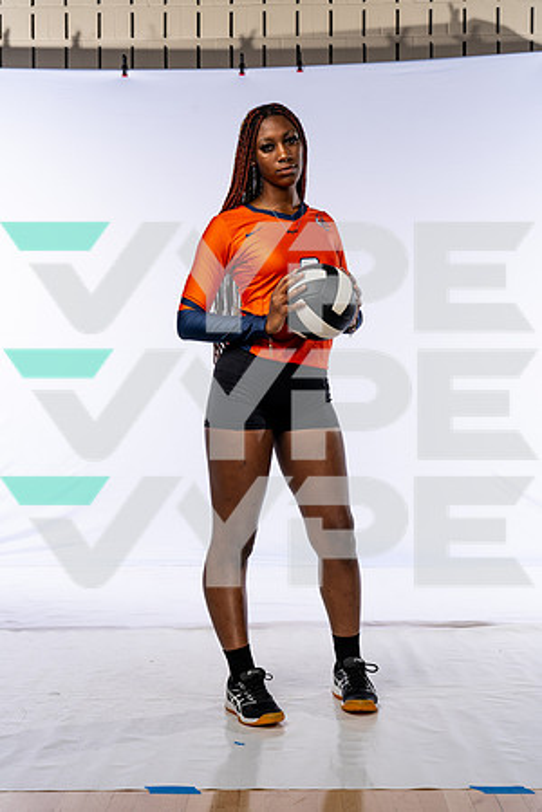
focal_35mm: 51
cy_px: 406
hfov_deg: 26.5
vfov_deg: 38.9
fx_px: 1152
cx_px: 271
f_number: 7.1
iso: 200
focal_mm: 51
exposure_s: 1/250
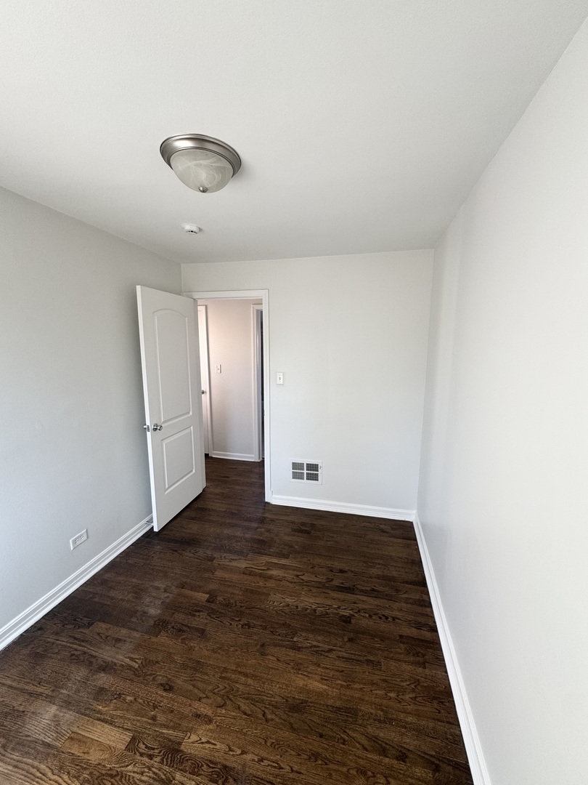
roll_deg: -0.7
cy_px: 392
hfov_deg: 85.7
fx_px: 317
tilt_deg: -9.7
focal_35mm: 14
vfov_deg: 102.1
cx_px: 294
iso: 100
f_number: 2.2
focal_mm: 2.22
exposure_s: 1/99
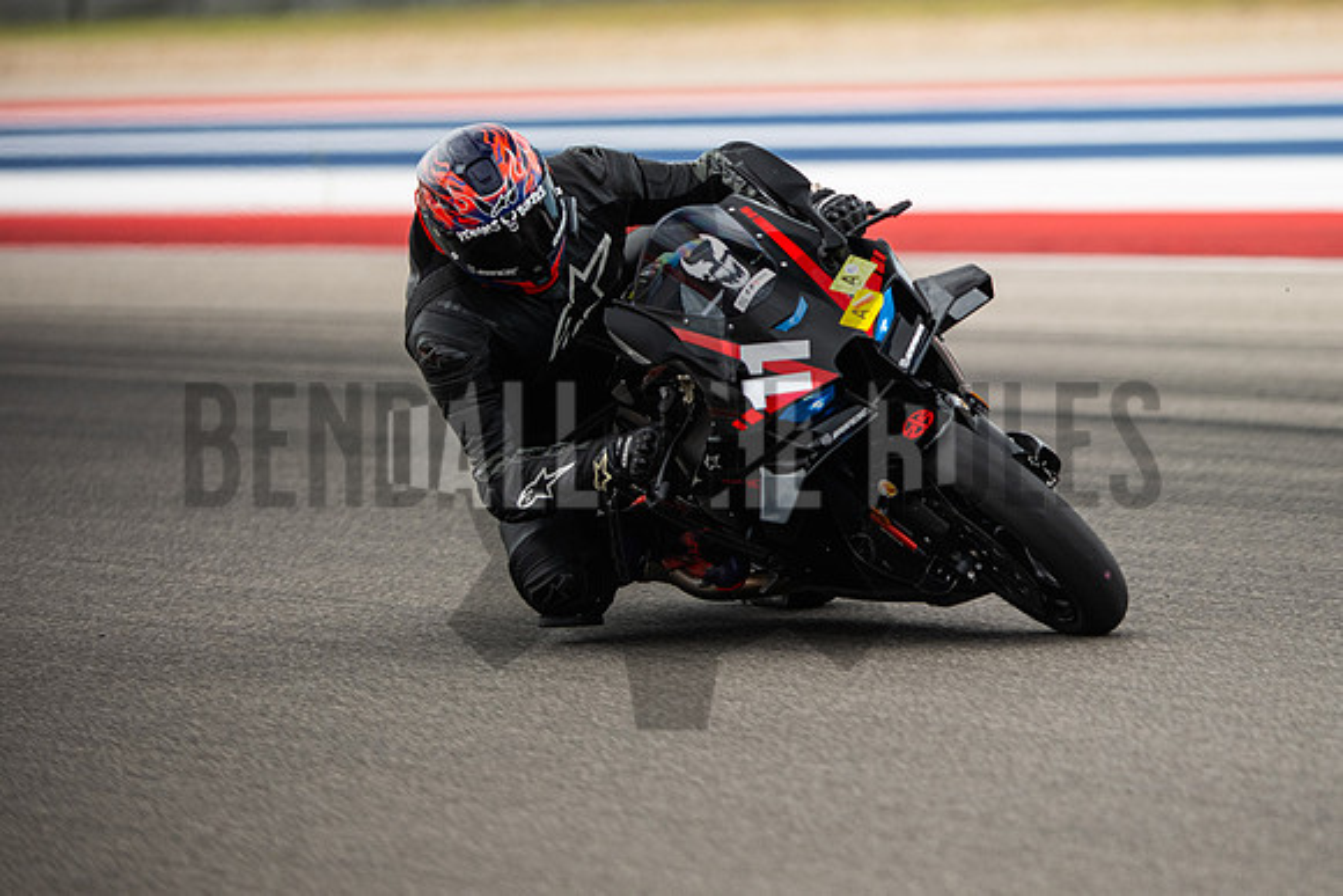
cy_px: 324
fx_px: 14283
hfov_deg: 5.4
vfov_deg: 3.6
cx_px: 857
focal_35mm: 383
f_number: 2
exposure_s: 1/4000
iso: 400
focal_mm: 200
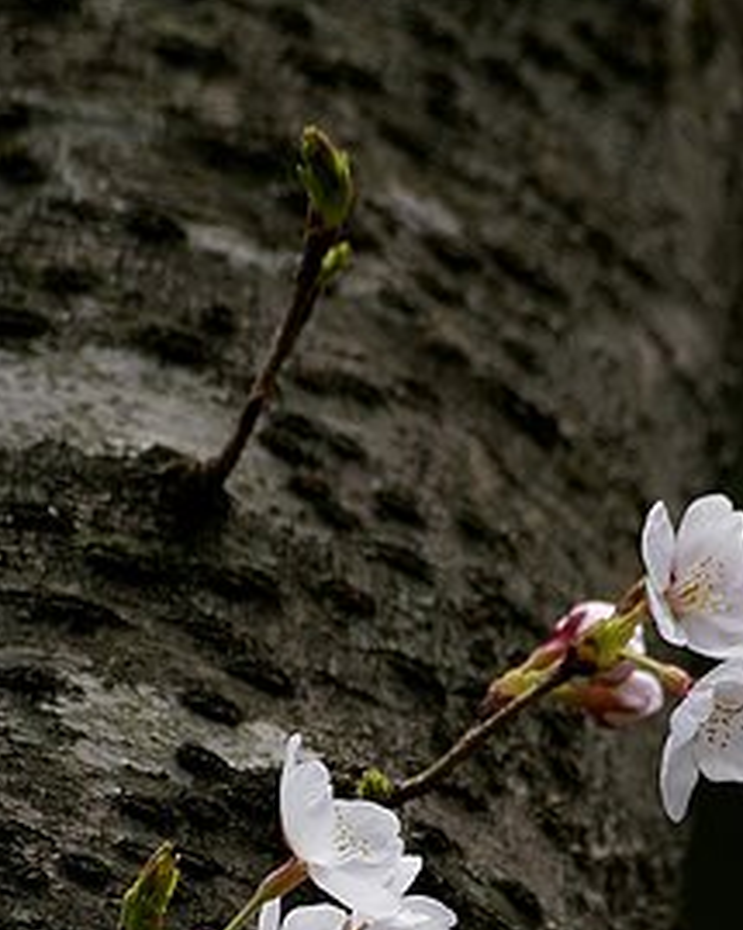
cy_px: 750
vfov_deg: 3.8
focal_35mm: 509
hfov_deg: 3.0
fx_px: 13999
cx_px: 339
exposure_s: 1/400
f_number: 6.3
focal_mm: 190
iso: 200
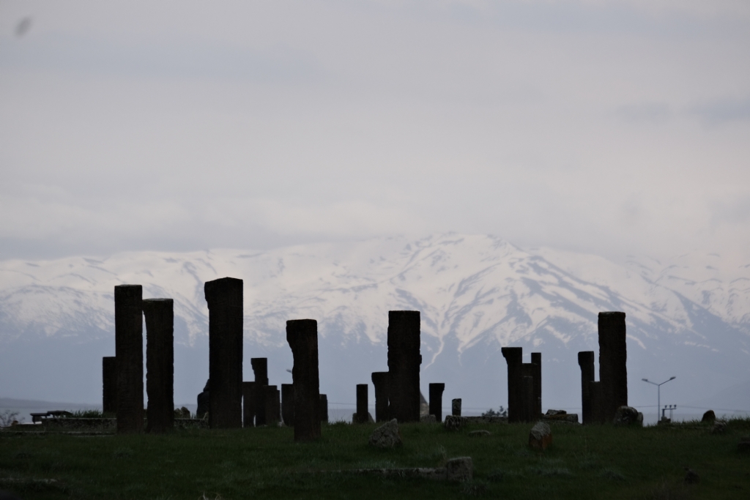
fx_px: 6250
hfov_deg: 6.9
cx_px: 375
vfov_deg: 4.6
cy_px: 250
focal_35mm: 300
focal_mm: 200
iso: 320
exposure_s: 1/1600
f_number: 5.6
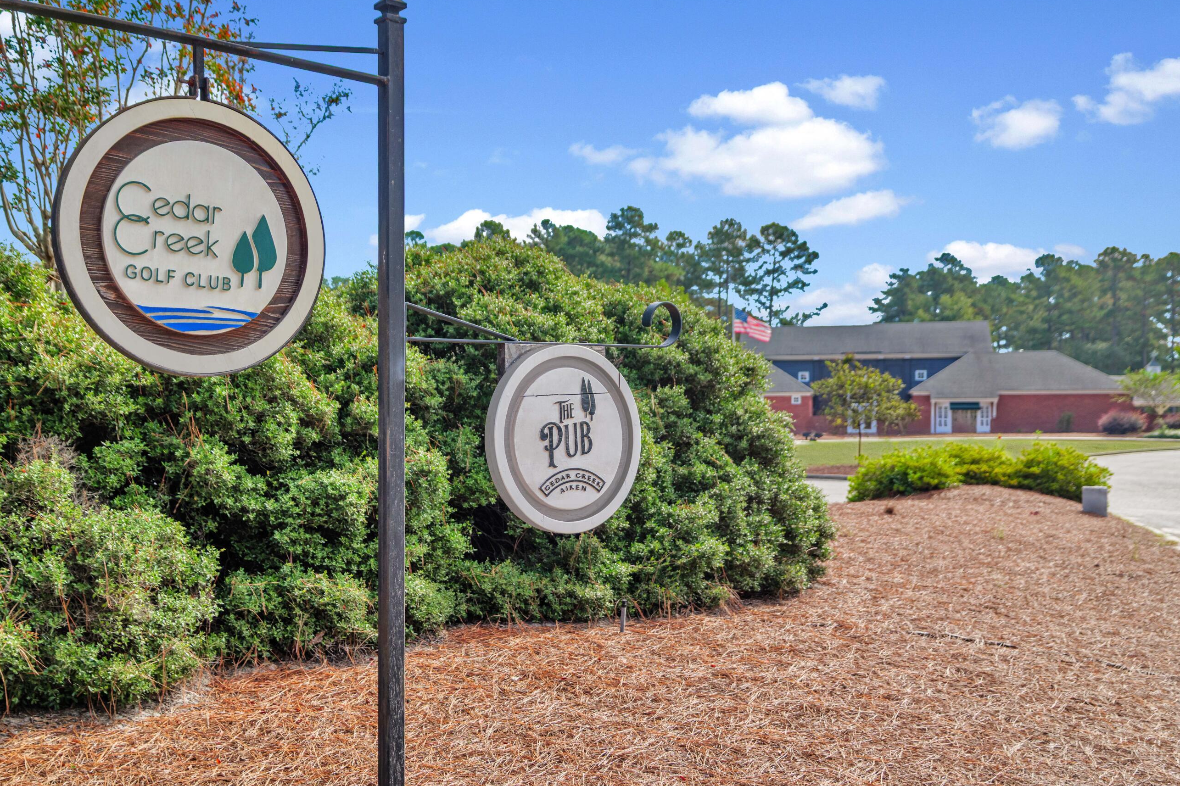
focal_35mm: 35
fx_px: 1147
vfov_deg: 37.8
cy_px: 415
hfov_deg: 54.3
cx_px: 517
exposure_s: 1/1600
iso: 400
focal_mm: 30
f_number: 4
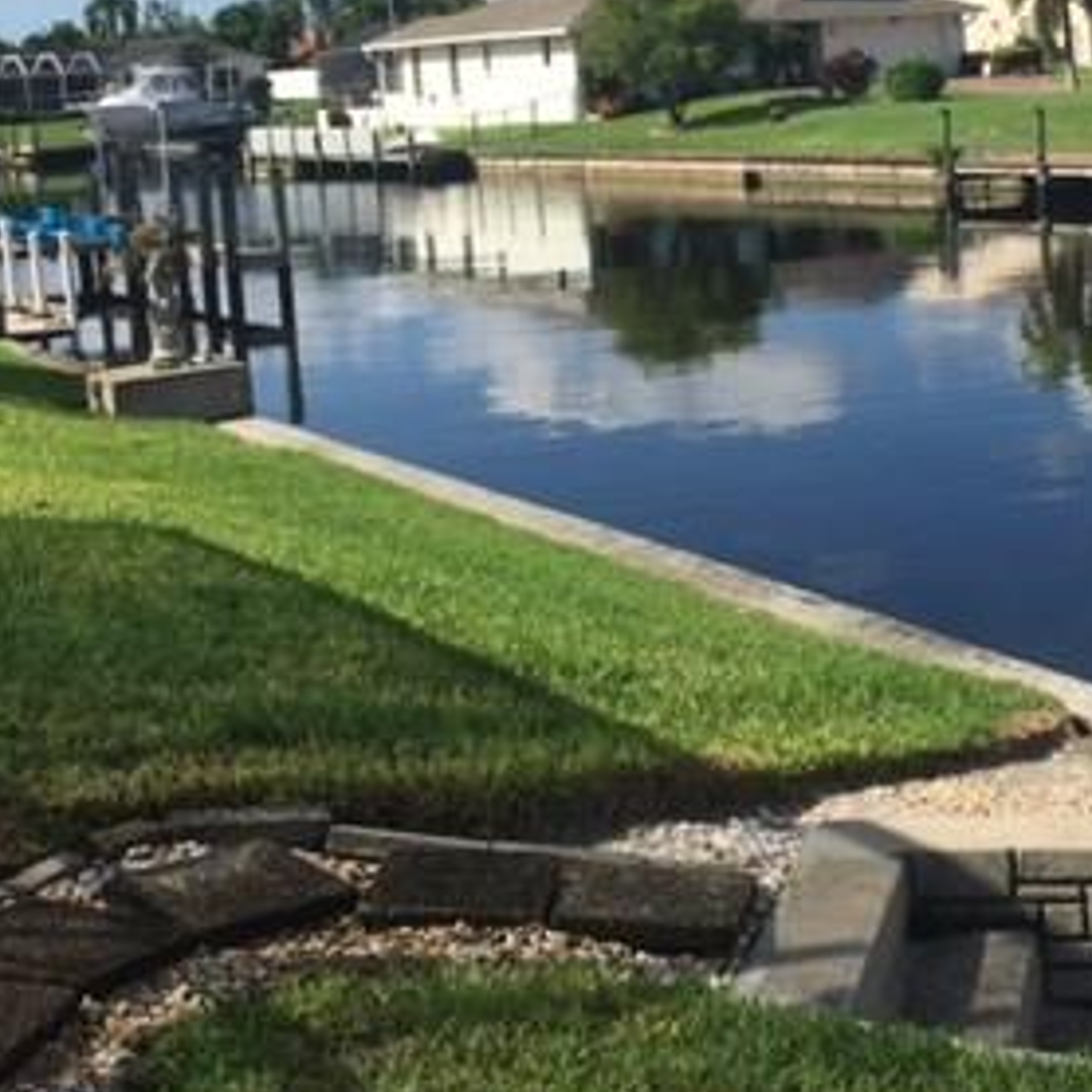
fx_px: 2106
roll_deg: +2.2
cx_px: 801
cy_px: 267
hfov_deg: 28.7
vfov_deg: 28.6
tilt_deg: -5.0
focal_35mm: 59
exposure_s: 1/2083
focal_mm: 4.15
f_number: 2.2
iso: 32
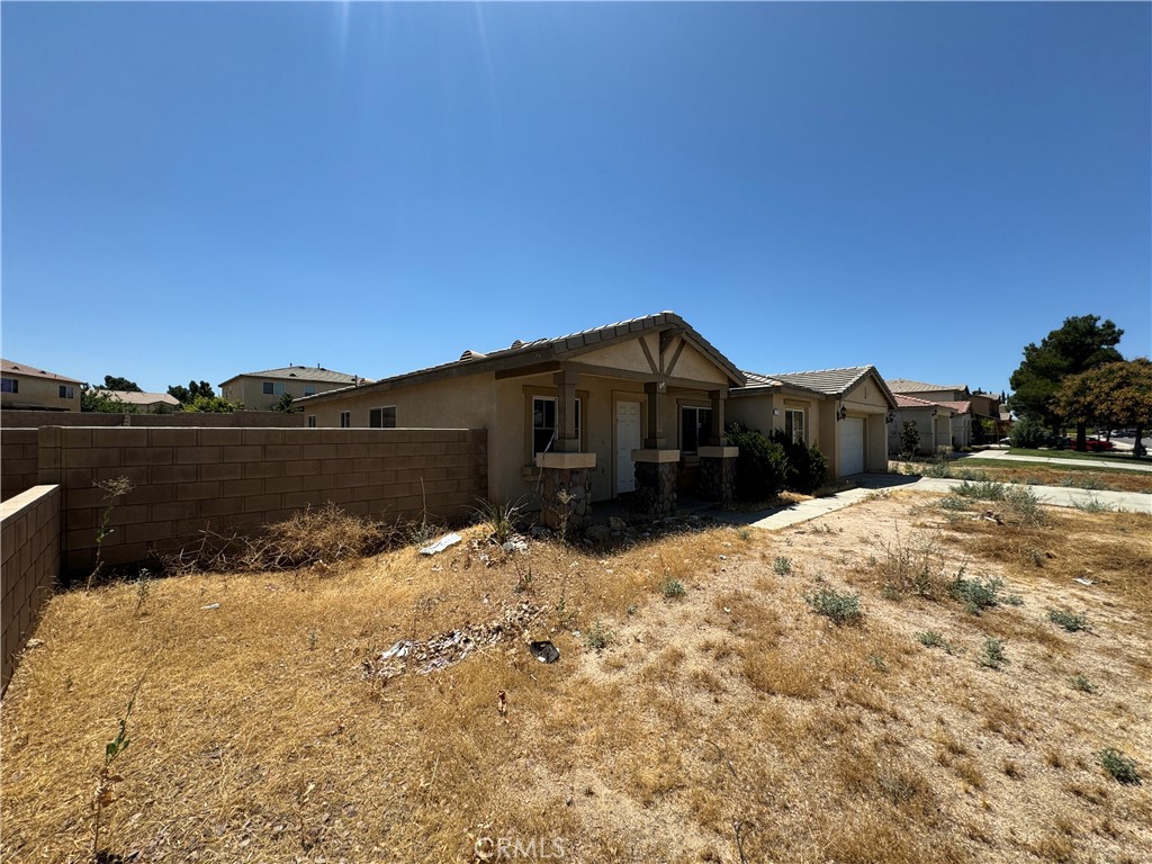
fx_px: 466
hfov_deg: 102.1
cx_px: 576
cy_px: 432
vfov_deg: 85.7
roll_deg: -0.7
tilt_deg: +0.7
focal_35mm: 14
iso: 50
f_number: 2.2
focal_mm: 2.22
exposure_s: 1/1927
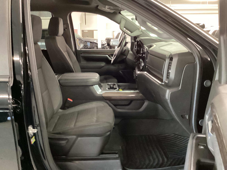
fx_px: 203
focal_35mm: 31
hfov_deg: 58.4
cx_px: 114
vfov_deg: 45.4
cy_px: 85
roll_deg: +0.8
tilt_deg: -15.2
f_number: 2.4
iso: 640
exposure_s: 1/20
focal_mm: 3.3
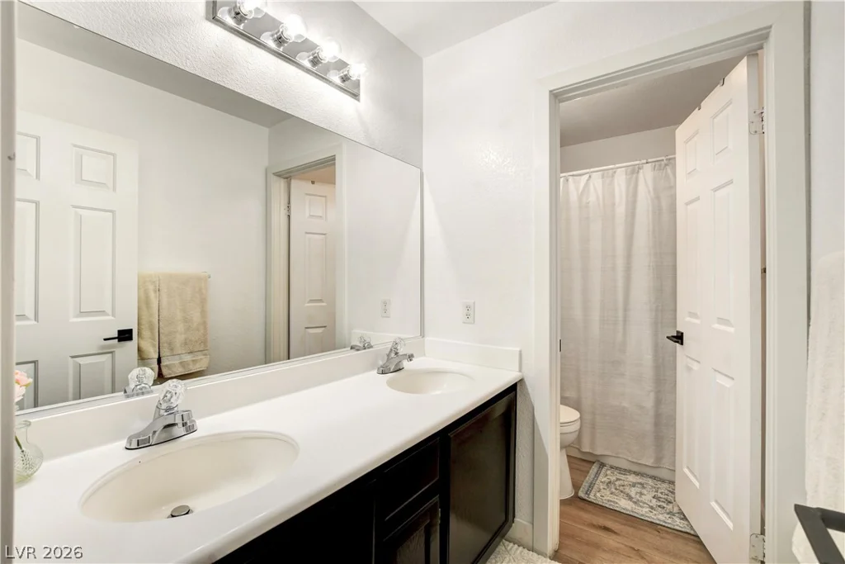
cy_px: 282
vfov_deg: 77.3
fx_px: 352
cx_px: 422
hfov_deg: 100.4
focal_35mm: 15
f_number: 9
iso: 400
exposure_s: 1/50
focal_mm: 10
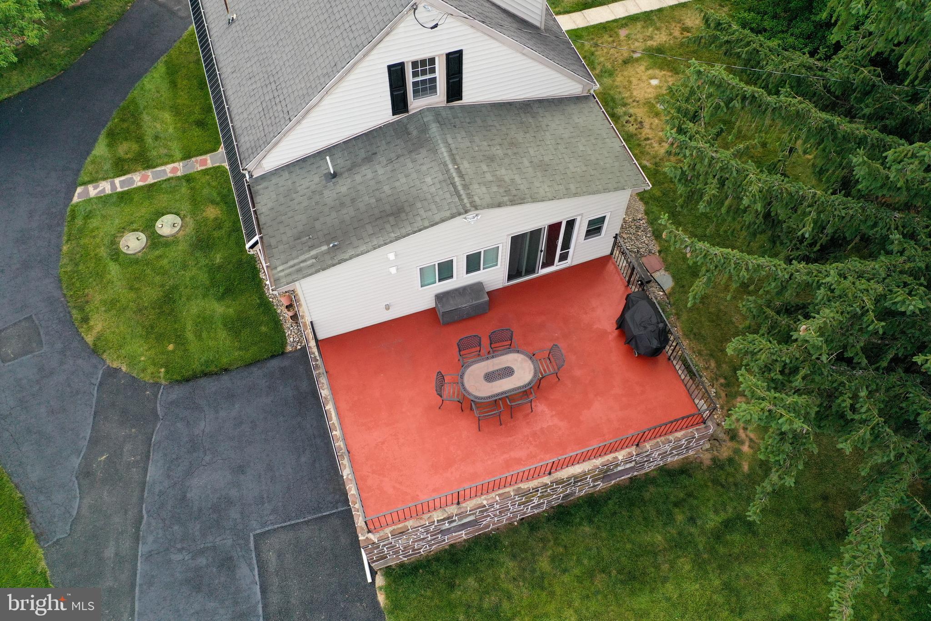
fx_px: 724
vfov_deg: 46.4
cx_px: 466
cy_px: 310
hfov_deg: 65.5
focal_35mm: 28
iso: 400
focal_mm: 10.26
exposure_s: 1/200
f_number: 3.5
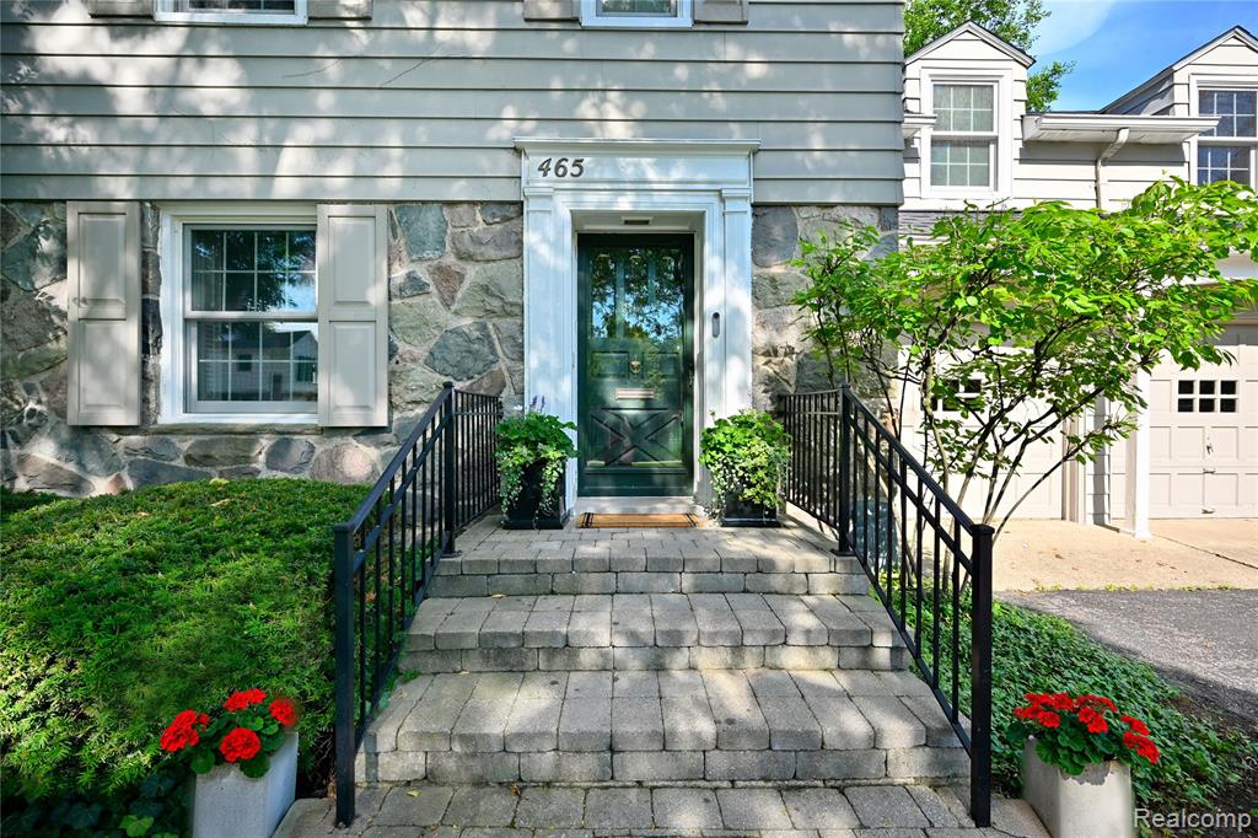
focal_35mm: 16
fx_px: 576
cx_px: 629
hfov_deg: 95.0
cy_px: 419
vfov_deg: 72.0
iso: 250
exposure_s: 1/200
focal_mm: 16.5
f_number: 10
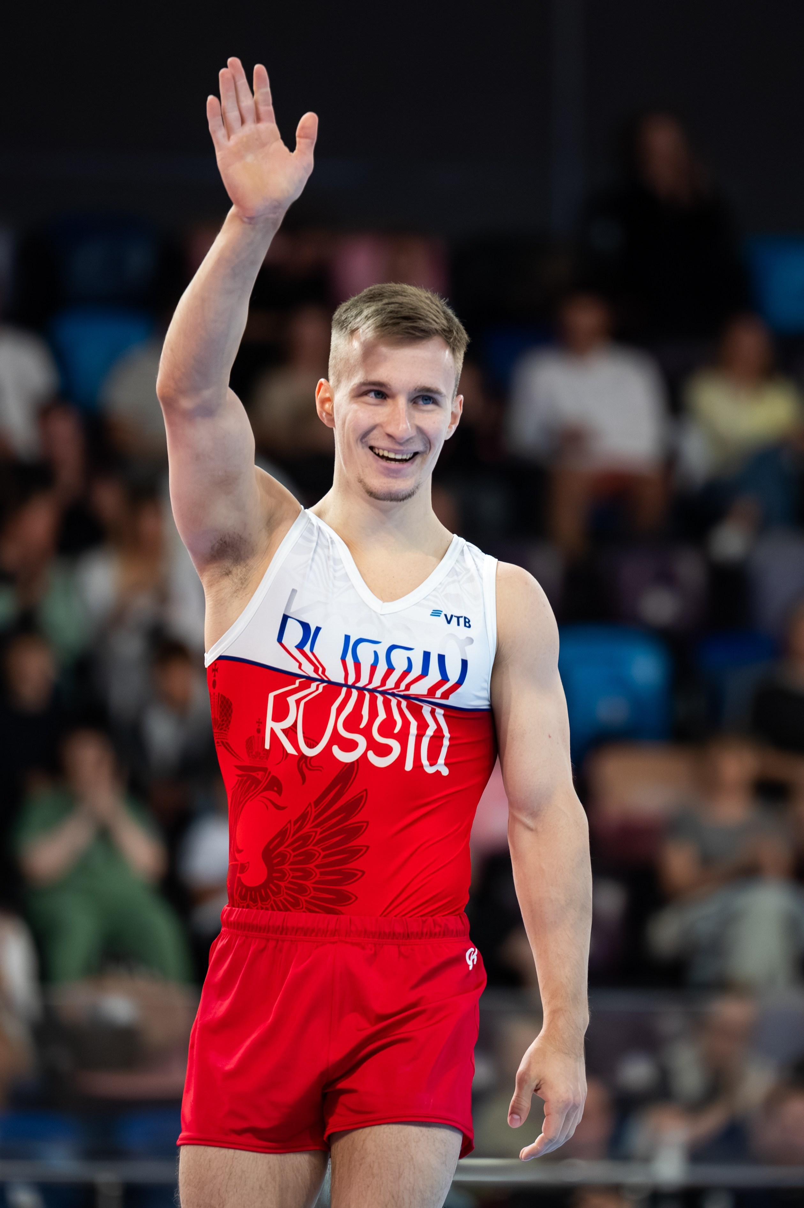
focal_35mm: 319
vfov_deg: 6.5
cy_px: 566
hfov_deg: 4.3
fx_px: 10710
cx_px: 460
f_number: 2.8
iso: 2500
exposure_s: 1/1250
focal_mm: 200
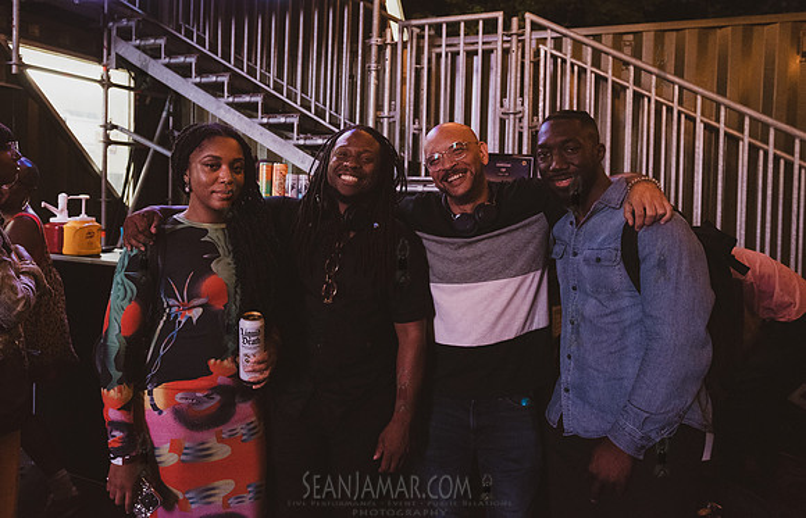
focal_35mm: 28
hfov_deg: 66.2
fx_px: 615
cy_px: 210
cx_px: 354
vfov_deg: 45.5
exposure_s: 1/125
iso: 8000
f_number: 3.2
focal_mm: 24
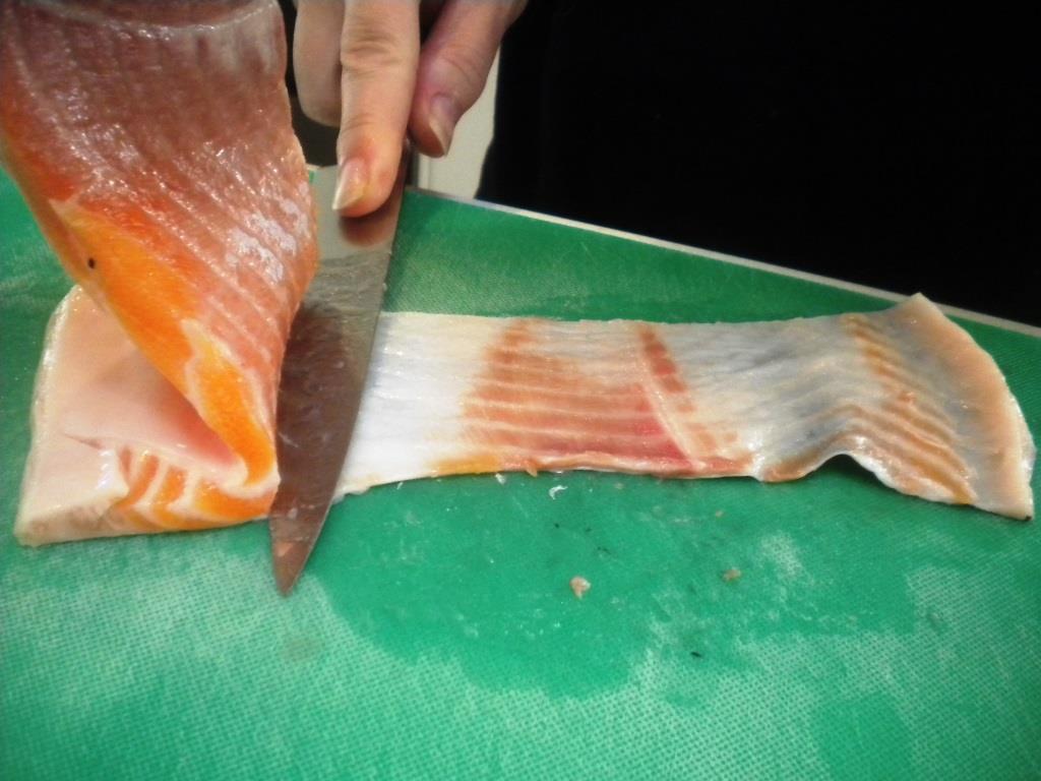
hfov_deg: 52.6
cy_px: 390
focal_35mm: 35
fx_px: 1053
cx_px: 520
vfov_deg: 40.7
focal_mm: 6.3
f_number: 3.1
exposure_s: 1/72.6
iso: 489
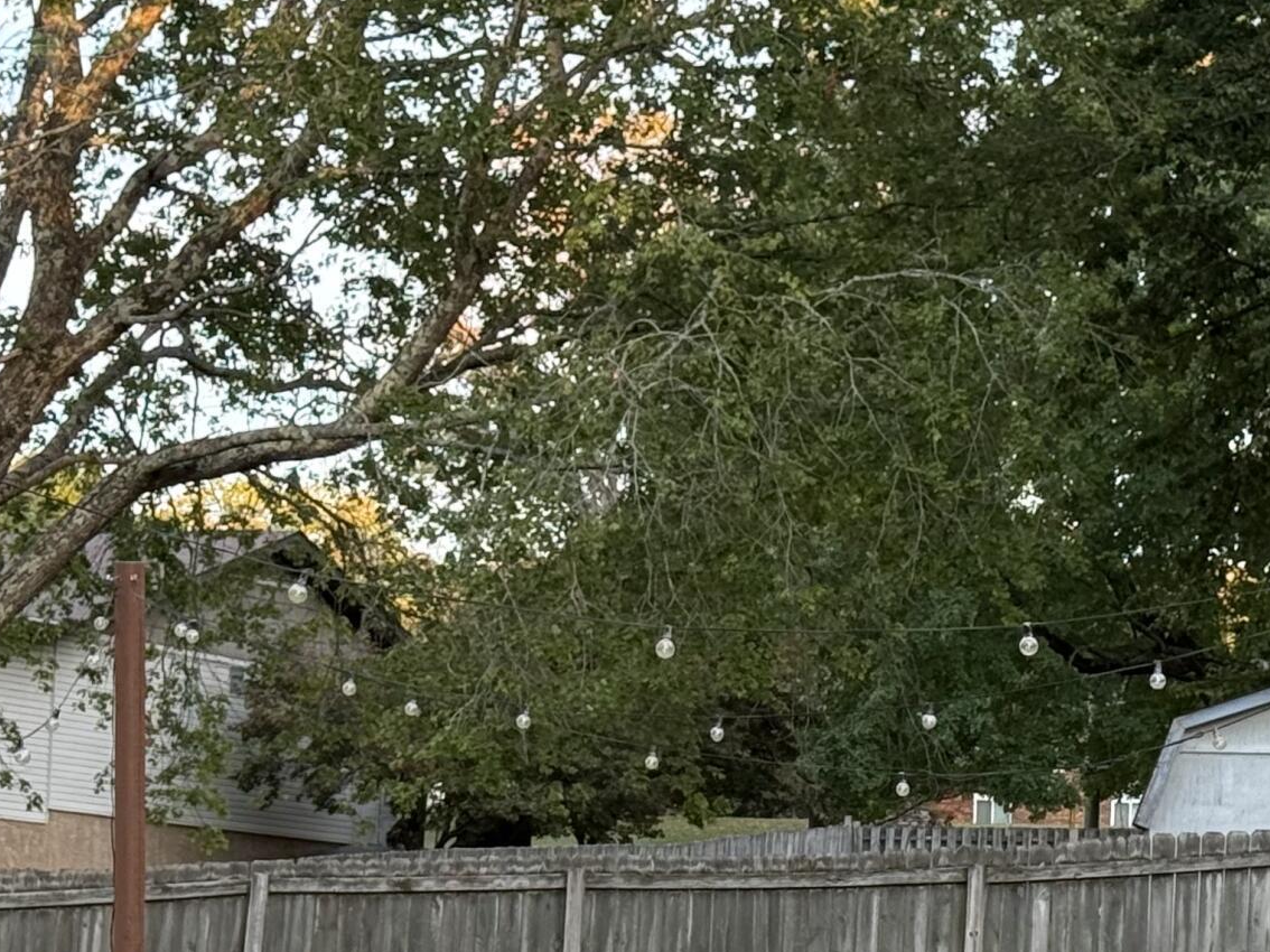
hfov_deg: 15.5
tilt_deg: +3.4
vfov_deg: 11.6
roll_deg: -1.9
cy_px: 848
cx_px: 899
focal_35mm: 127
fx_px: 4658
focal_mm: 6.76
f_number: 1.78
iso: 125
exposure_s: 1/200
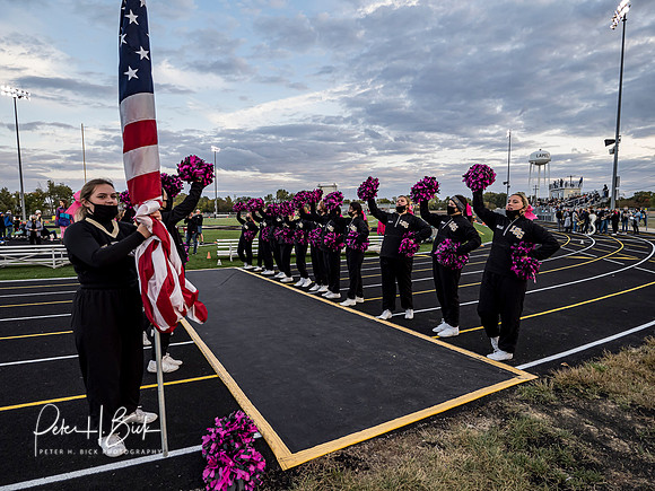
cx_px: 328
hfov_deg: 81.7
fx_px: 378
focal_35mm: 20
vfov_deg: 66.0
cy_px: 246
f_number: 2.8
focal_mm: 10
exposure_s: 1/640
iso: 640
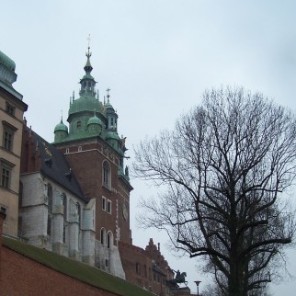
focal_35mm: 50
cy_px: 218
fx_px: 484
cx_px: 133
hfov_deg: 34.0
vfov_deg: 33.4
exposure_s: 1/500
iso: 80
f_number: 2.8
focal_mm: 6.3
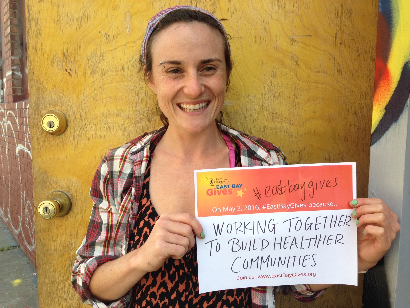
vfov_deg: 42.9
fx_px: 391
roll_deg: -3.0
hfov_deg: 55.4
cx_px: 205
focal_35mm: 33
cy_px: 154
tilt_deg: -5.7
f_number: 2.4
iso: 50
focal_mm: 4.12
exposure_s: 1/184
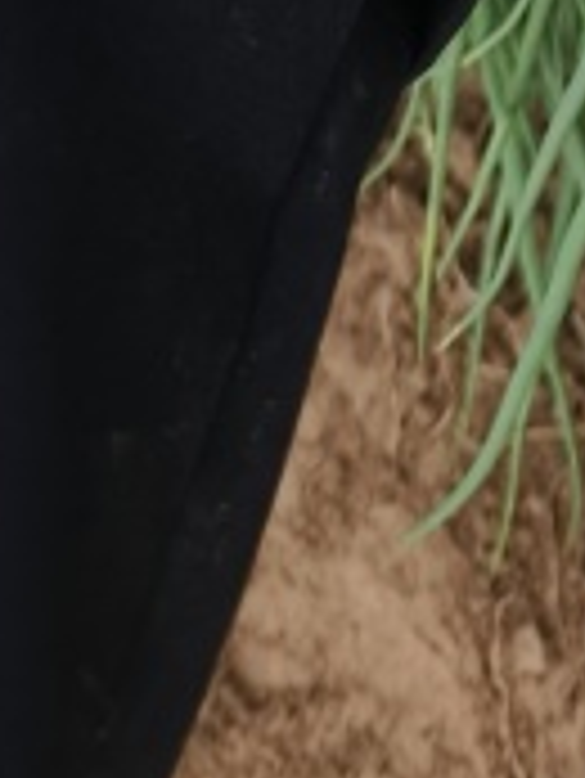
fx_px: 3196
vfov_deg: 12.0
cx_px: 1084
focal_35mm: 142
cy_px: -884
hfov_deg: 9.9
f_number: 1.75
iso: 458
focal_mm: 5.5
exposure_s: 1/442
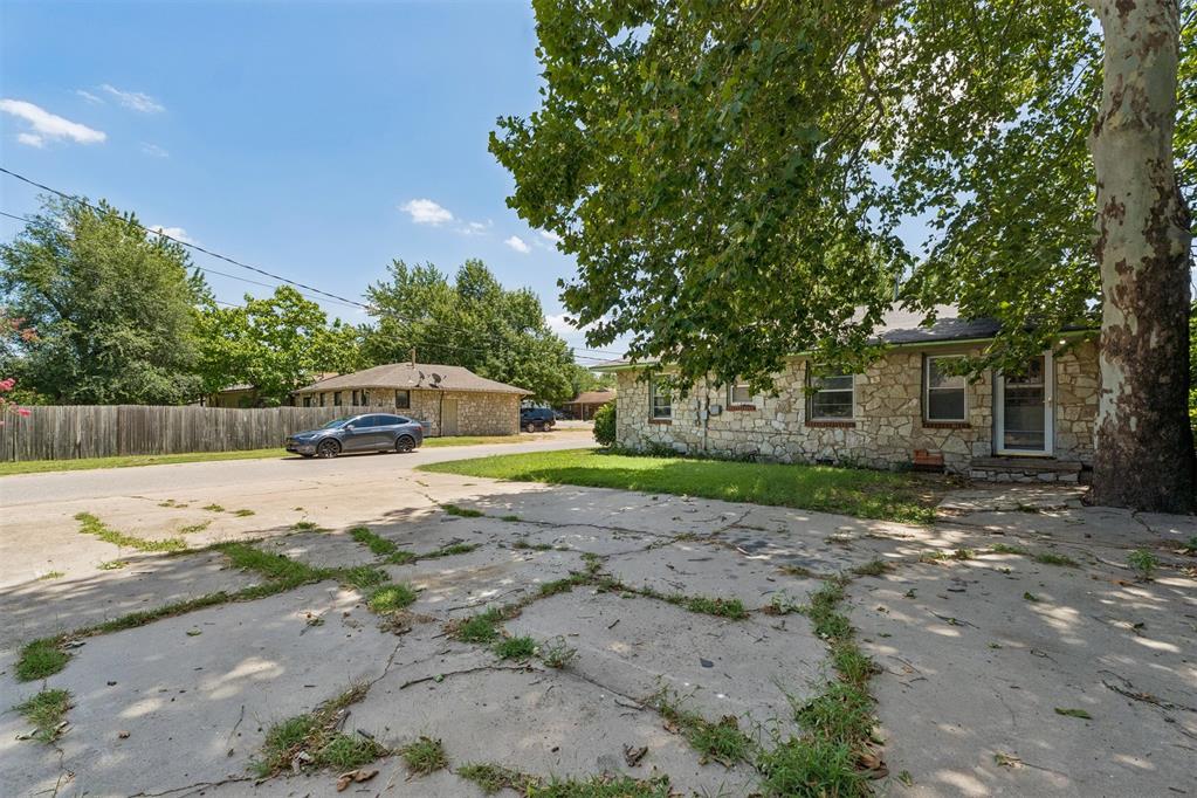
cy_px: 399
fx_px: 499
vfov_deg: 77.3
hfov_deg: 100.4
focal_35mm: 15
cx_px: 598
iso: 200
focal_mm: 10
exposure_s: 1/500
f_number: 7.1
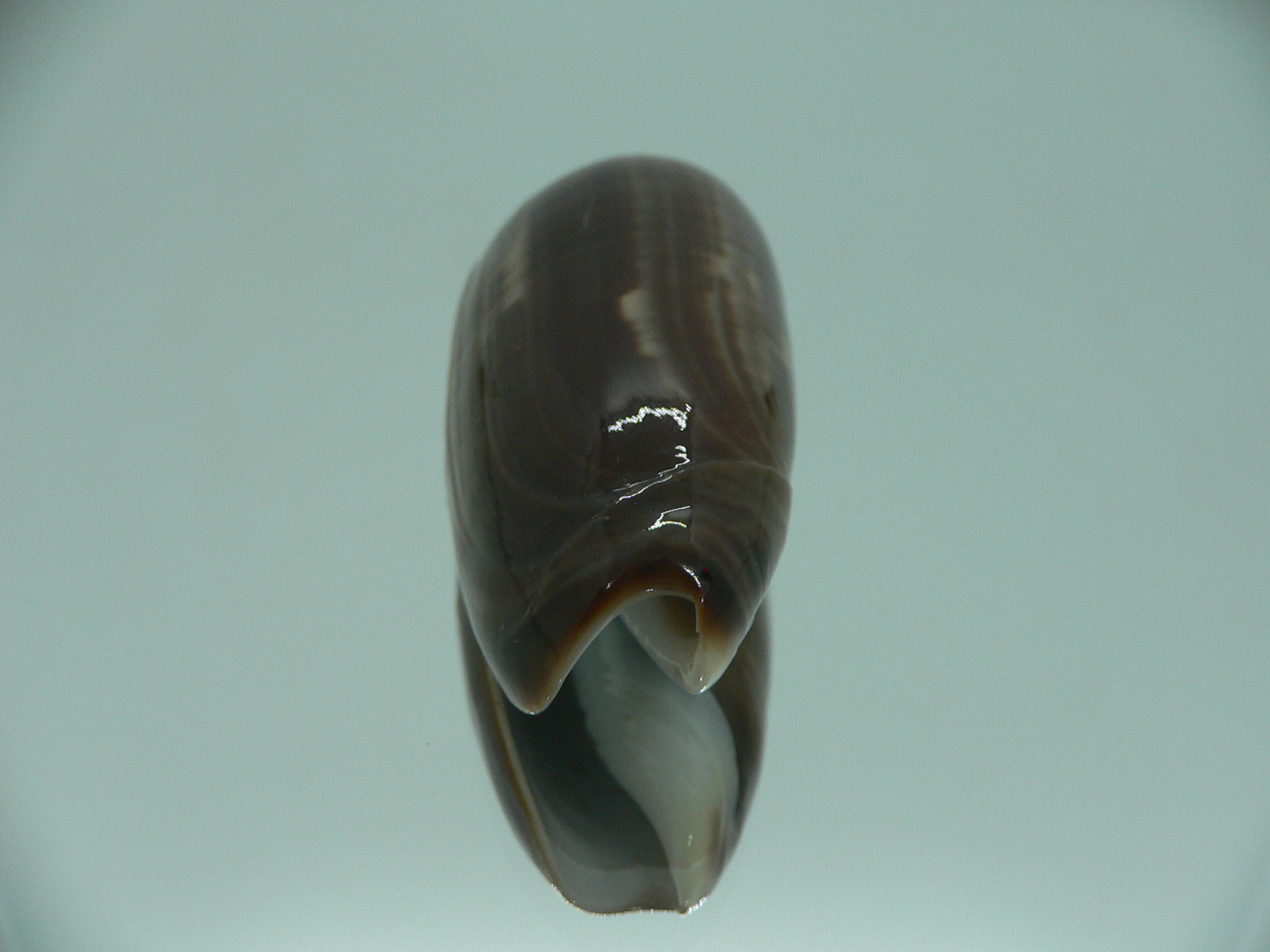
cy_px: 476
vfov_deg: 40.7
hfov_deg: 52.6
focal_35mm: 35
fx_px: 1284
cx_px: 635
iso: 80
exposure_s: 1/60
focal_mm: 4.6
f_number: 2.8
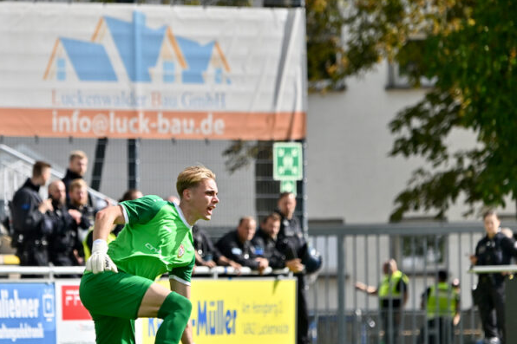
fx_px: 6661
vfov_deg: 3.0
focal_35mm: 464
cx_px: 135
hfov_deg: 4.4
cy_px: 280
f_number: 5.6
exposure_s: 1/2000
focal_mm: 270
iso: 320
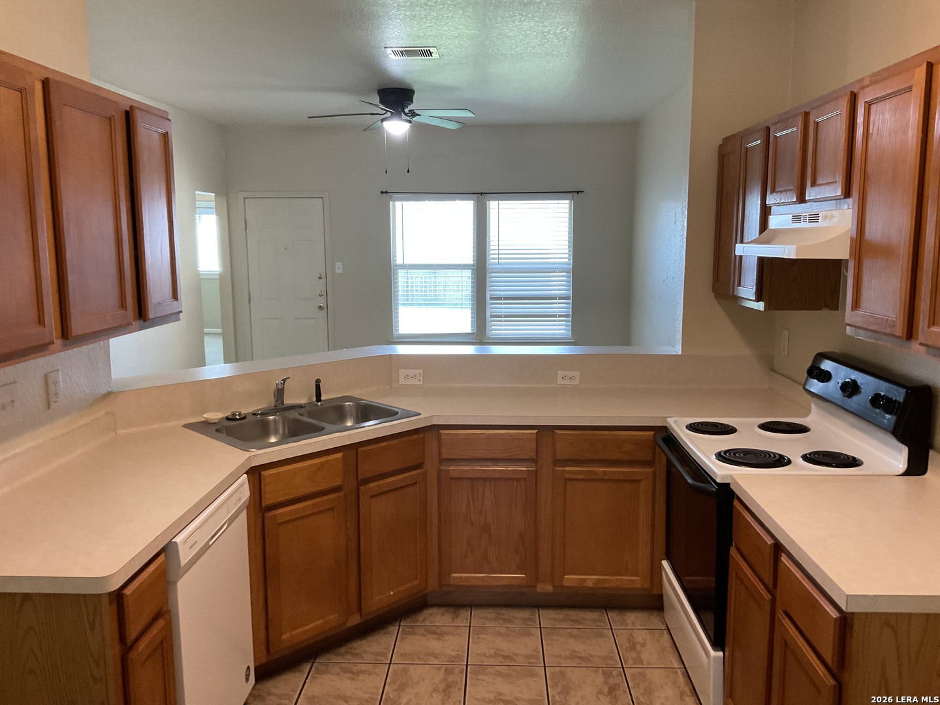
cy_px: 352
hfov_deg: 61.7
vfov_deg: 48.2
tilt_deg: -7.9
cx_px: 470
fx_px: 787
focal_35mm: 29
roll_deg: +0.2
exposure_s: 1/60
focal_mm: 3
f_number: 1.8
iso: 125
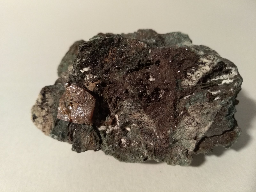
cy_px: 96
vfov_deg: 53.1
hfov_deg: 67.3
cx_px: 128
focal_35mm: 26
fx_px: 192
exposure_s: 1/33.3
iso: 295
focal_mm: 3.54
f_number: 2
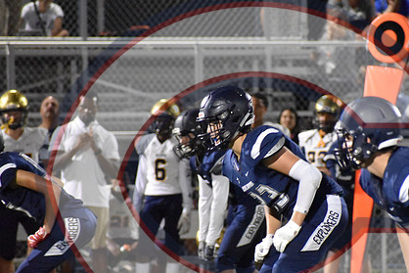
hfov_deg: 3.3
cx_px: 250
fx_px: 7103
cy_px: 178
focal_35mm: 625
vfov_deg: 2.2
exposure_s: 1/160
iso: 12800
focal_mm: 300
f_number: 6.3
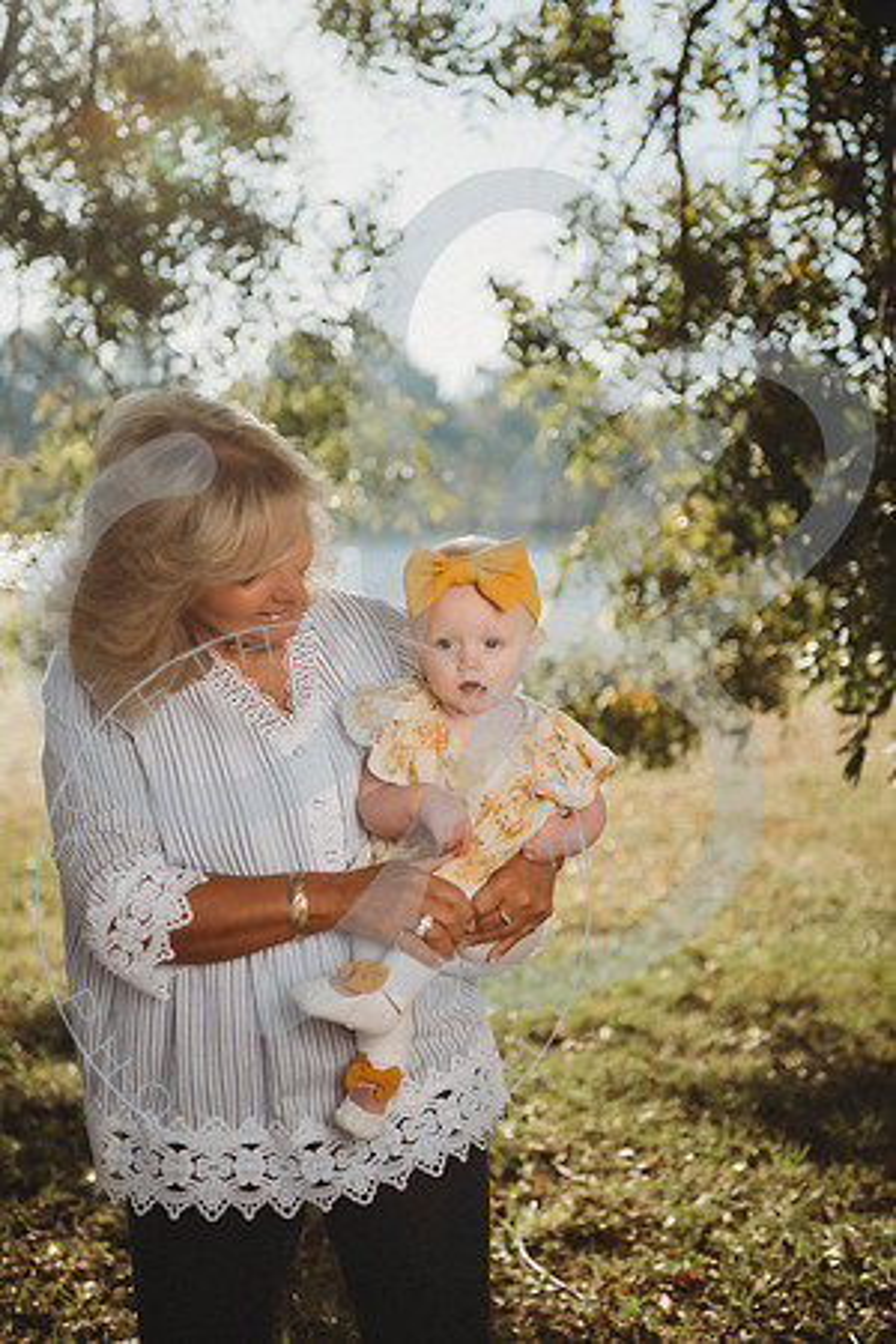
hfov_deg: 24.6
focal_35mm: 55
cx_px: 448
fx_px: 2053
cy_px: 672
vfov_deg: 36.2
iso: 100
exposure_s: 1/1000
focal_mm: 55
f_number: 2.8
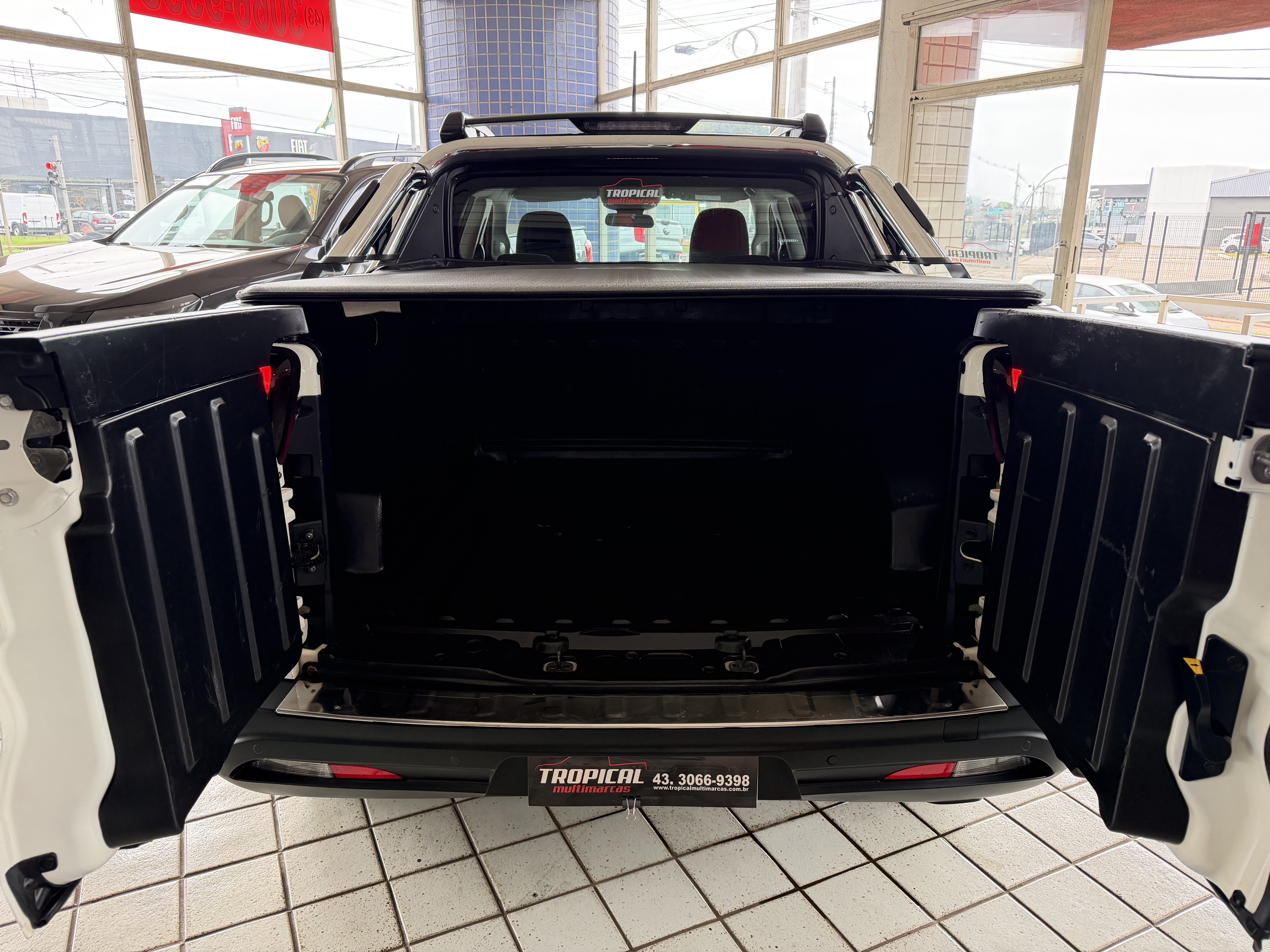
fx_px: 881
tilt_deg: -17.4
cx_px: 635
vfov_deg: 56.8
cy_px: 476
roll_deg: +0.5
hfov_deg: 71.6
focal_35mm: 24
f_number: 1.78
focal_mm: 6.76
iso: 200
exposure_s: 1/108
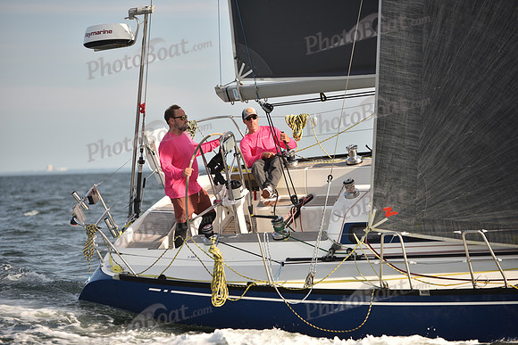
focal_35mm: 145
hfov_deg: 14.2
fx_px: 2087
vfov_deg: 9.5
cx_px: 259
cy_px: 172
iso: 250
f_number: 3.5
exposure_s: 1/800
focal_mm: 145
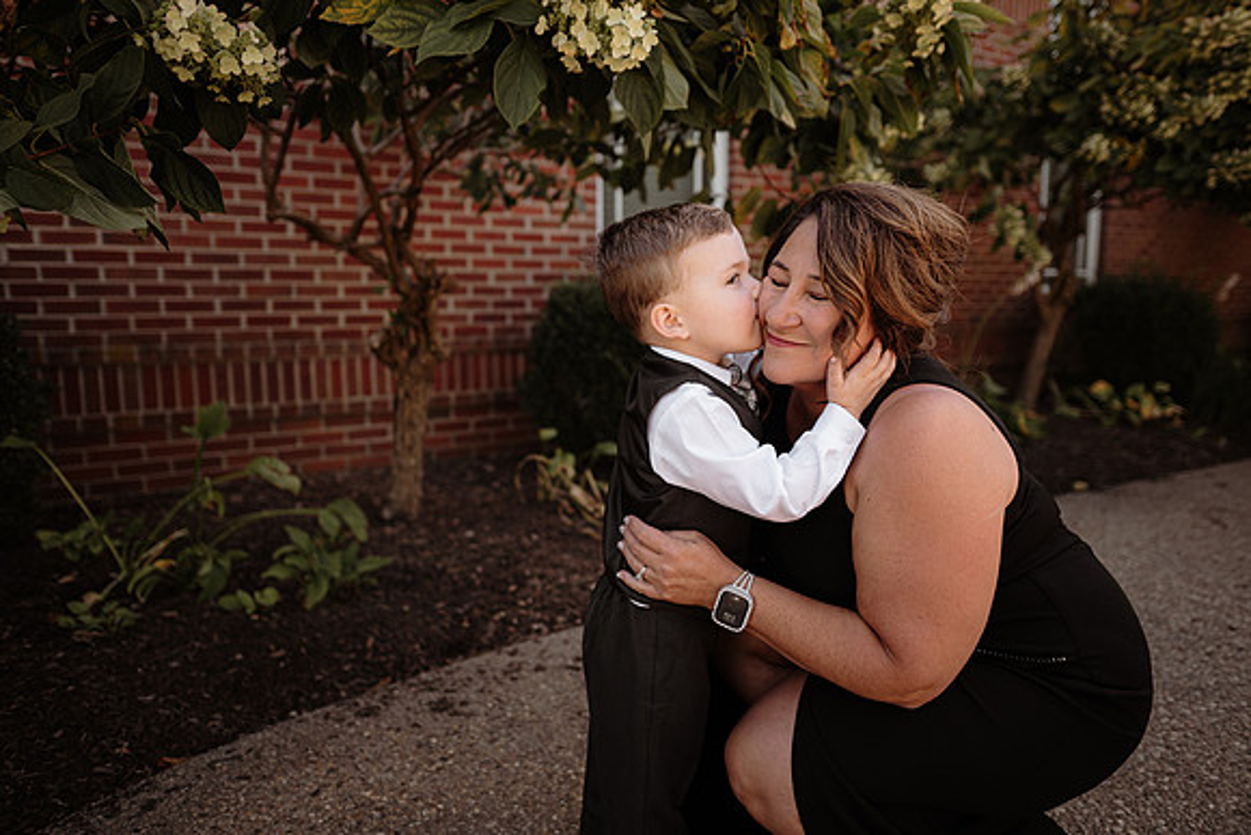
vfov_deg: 53.2
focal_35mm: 24
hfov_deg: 73.7
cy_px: 418
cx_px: 626
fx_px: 834
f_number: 2.2
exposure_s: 1/500
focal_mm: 24
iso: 125
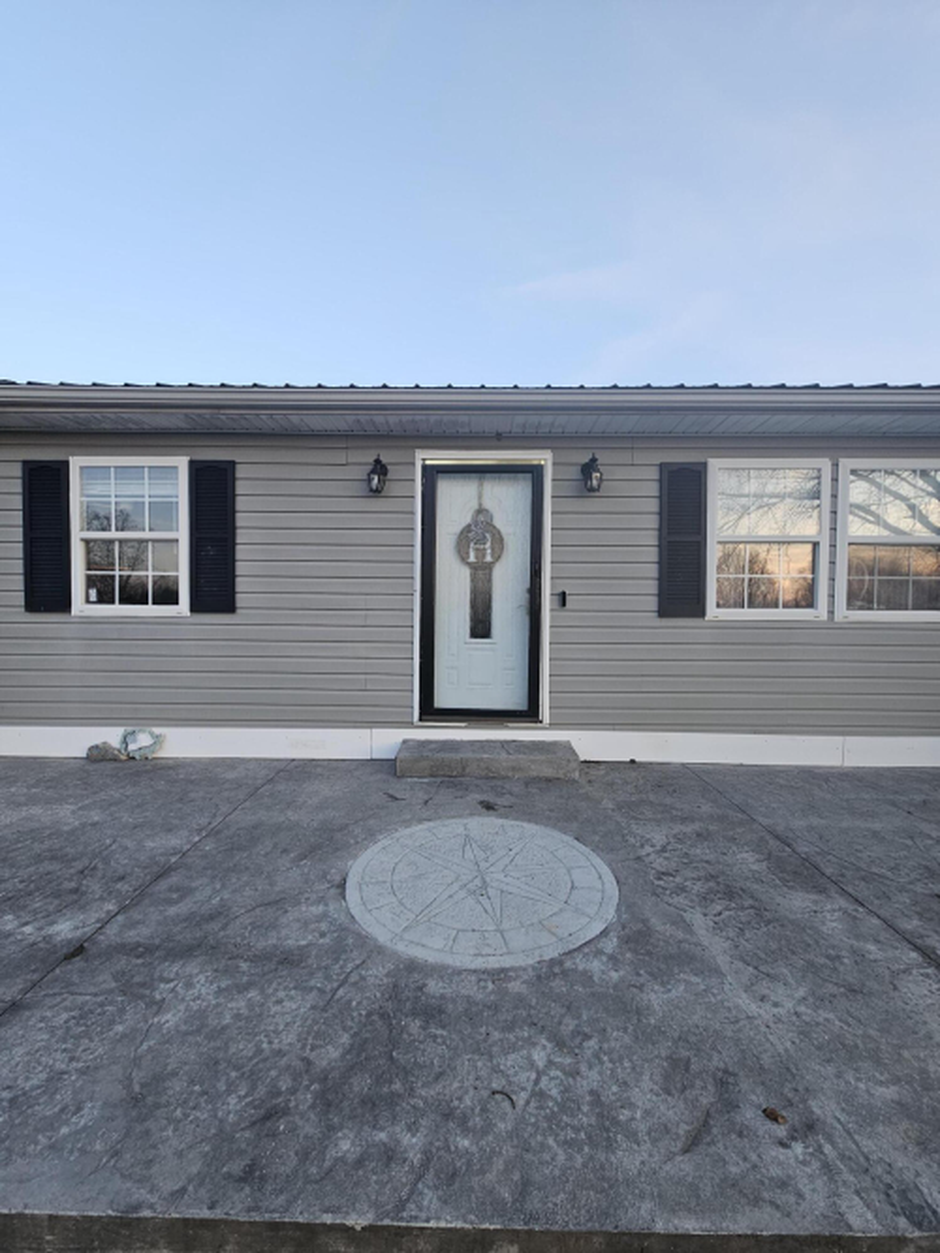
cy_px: 626
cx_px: 470
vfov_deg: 106.2
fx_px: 471
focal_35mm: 13
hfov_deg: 89.9
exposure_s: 1/77.4
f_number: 2.2
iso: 80
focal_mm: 2.2
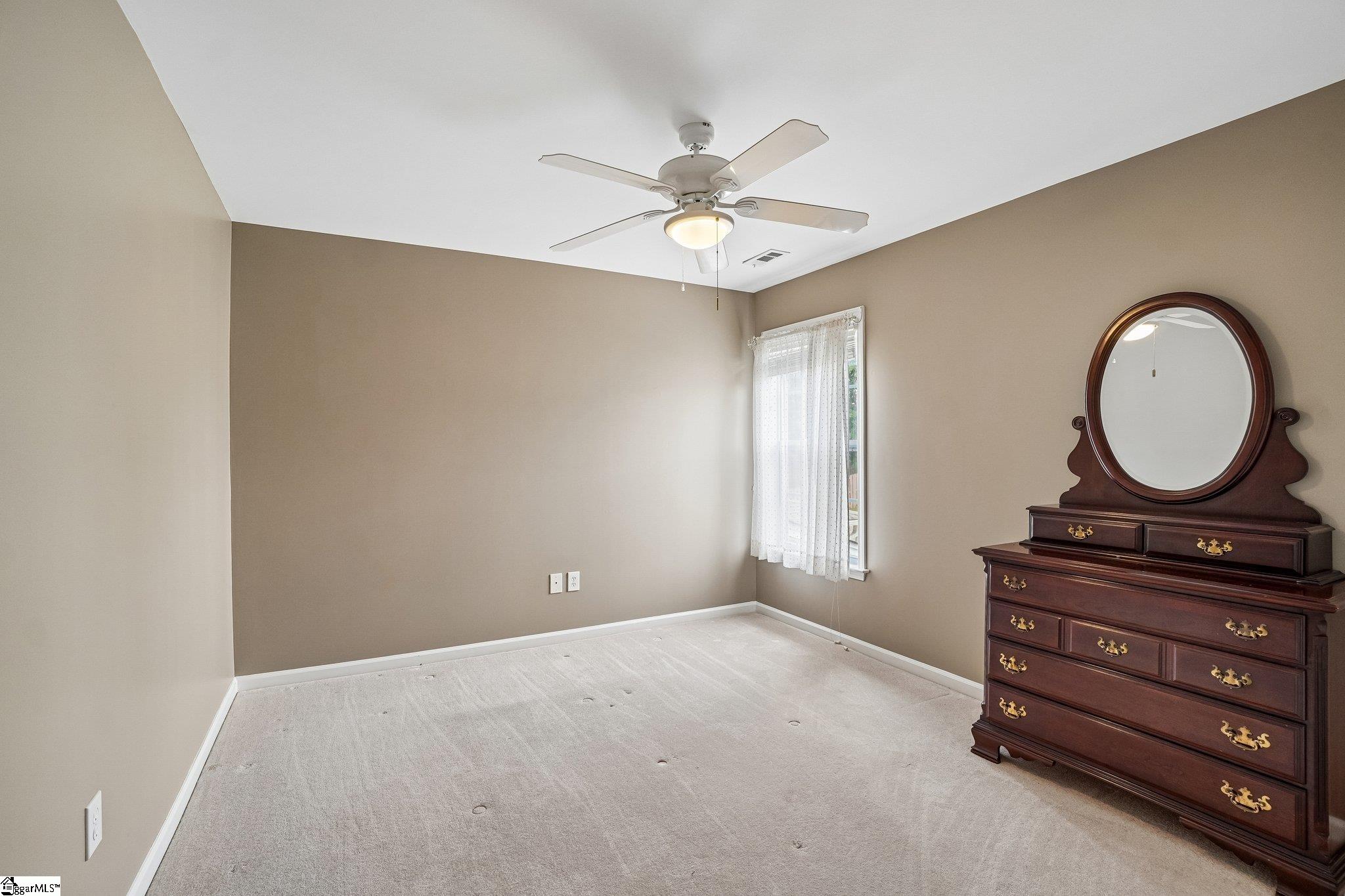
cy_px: 448
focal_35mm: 15
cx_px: 672
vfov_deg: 77.3
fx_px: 560
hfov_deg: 100.4
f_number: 8
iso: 400
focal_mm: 10
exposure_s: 1/20
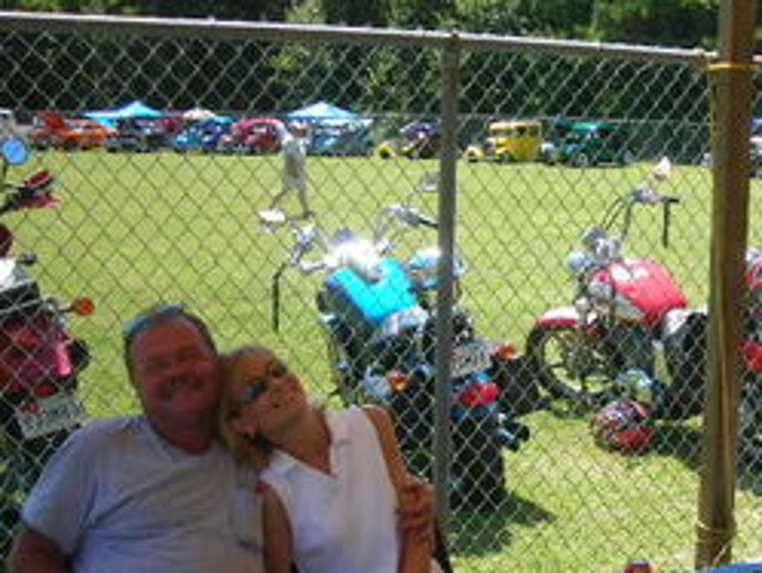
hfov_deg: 31.0
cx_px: 588
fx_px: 1343
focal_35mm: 61
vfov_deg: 23.9
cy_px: 404
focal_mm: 6.3
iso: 50
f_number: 3.2
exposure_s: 1/205
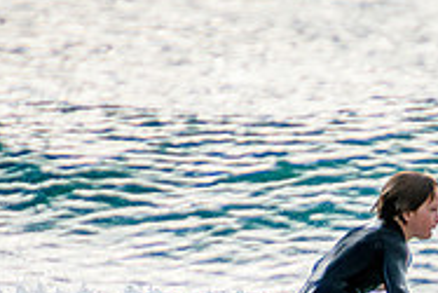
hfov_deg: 1.1
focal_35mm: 1857
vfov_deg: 0.7
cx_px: 504
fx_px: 22610
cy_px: 348
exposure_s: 1/2000
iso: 450
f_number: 5.6
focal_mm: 400
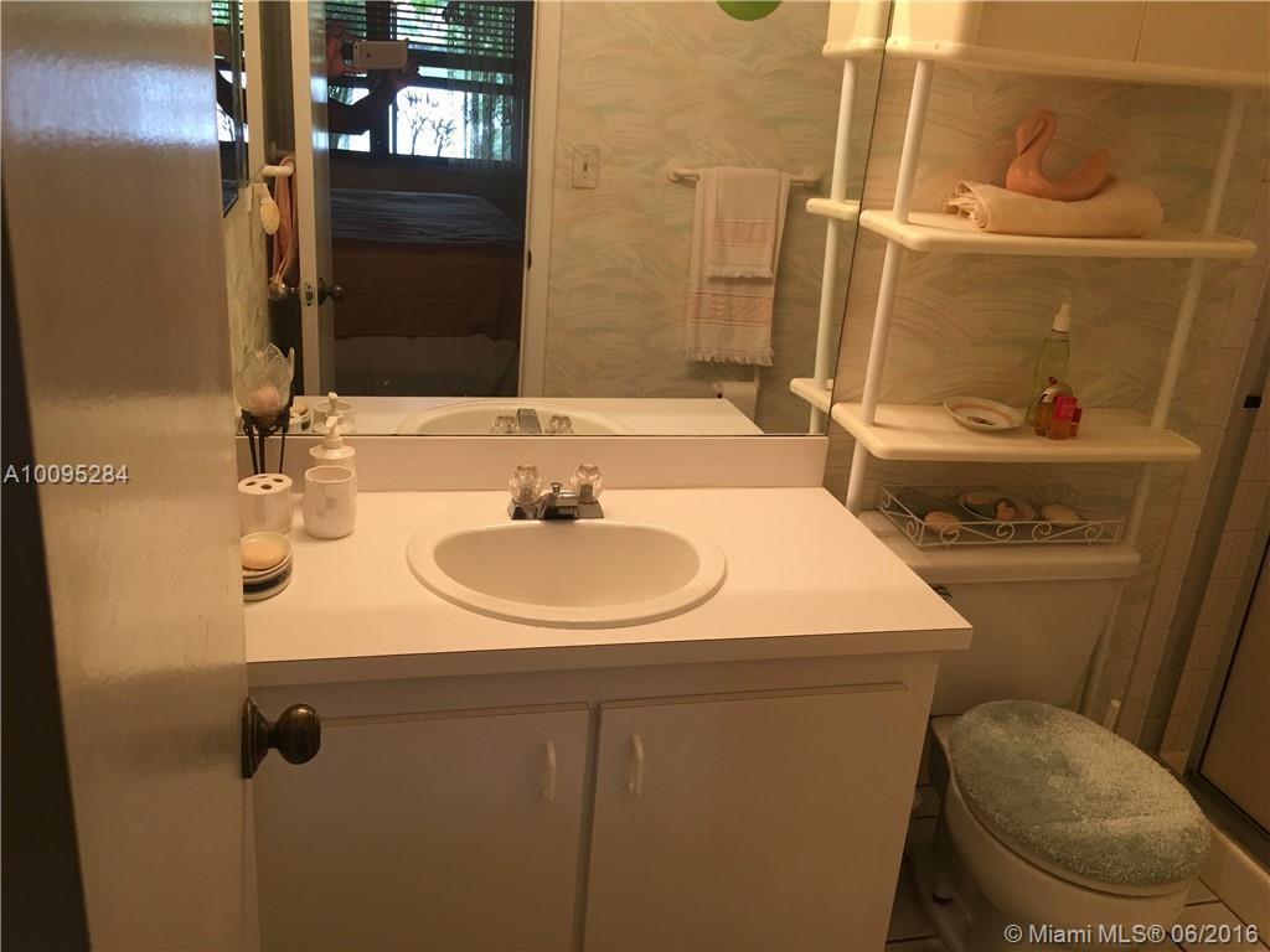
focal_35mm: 29
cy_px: 476
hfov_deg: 61.7
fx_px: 1064
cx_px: 635
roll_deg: -5.1
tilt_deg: -19.7
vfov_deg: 48.2
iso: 32
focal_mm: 4.15
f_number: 2.2
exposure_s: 1/15
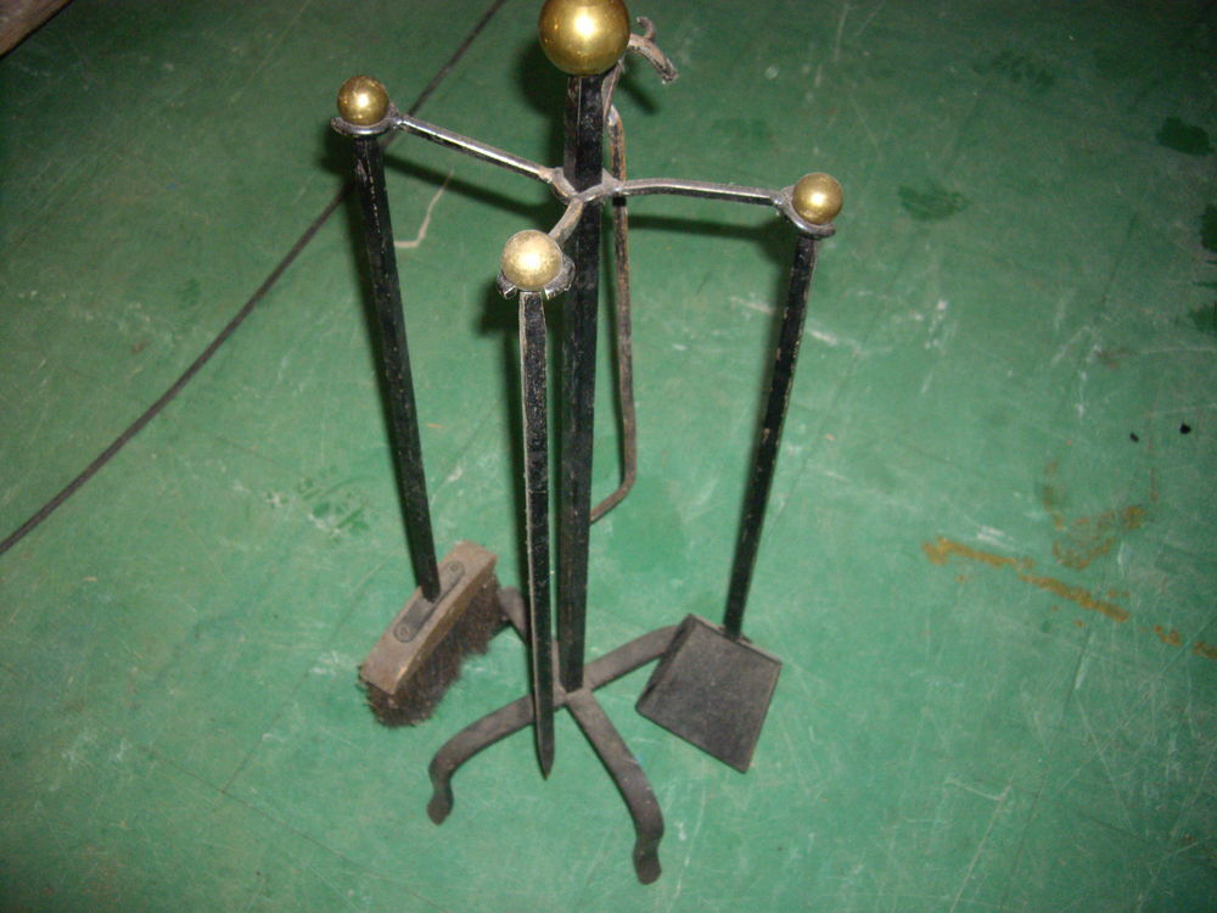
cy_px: 456
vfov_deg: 37.7
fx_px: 1336
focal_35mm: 38
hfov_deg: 49.0
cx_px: 608
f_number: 2.8
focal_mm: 7.9
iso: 400
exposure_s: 1/40
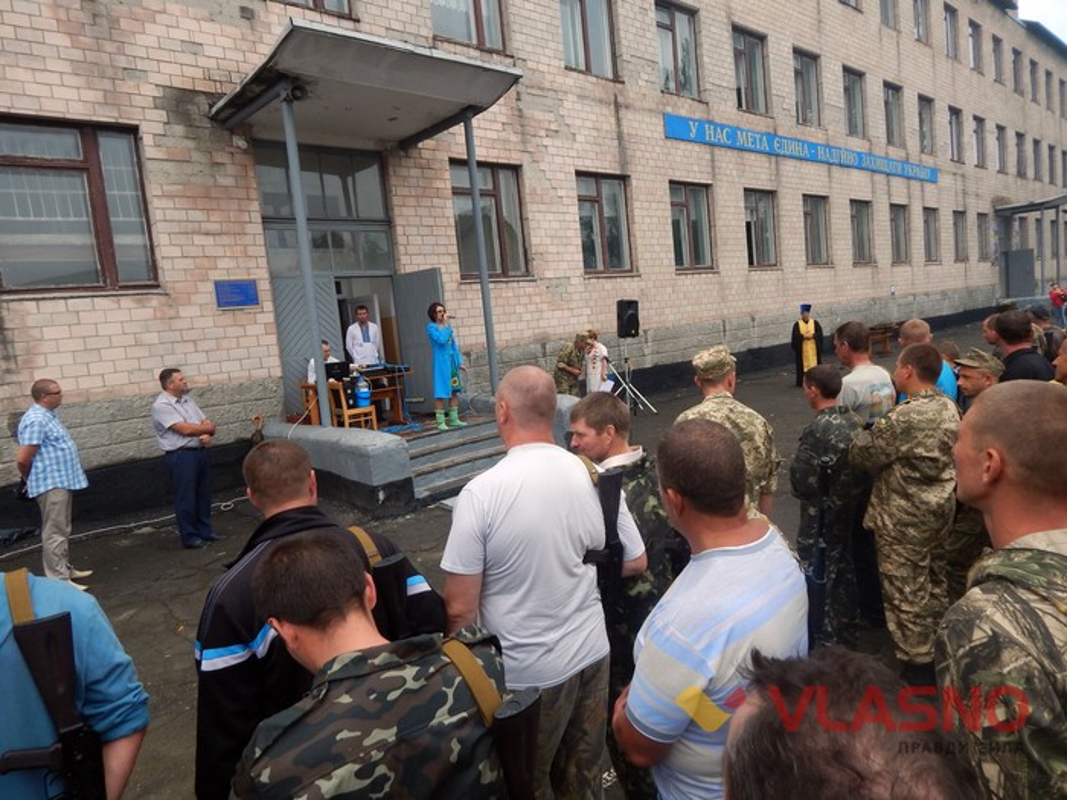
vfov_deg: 61.1
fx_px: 678
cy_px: 400
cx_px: 534
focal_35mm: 22
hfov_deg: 76.4
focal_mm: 4
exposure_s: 1/640
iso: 125
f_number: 3
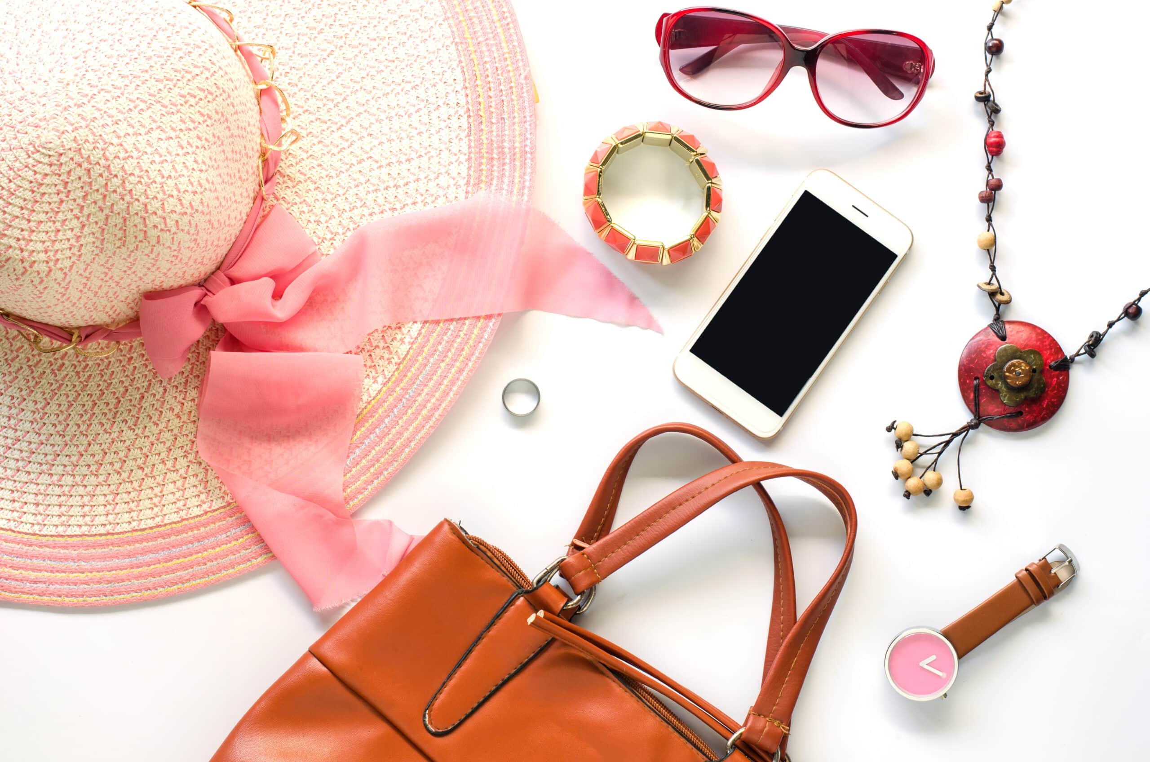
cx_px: 575
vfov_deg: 18.1
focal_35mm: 75
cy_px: 381
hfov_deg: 27.0
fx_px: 2391
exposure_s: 1/13
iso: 100
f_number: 7.1
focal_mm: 50
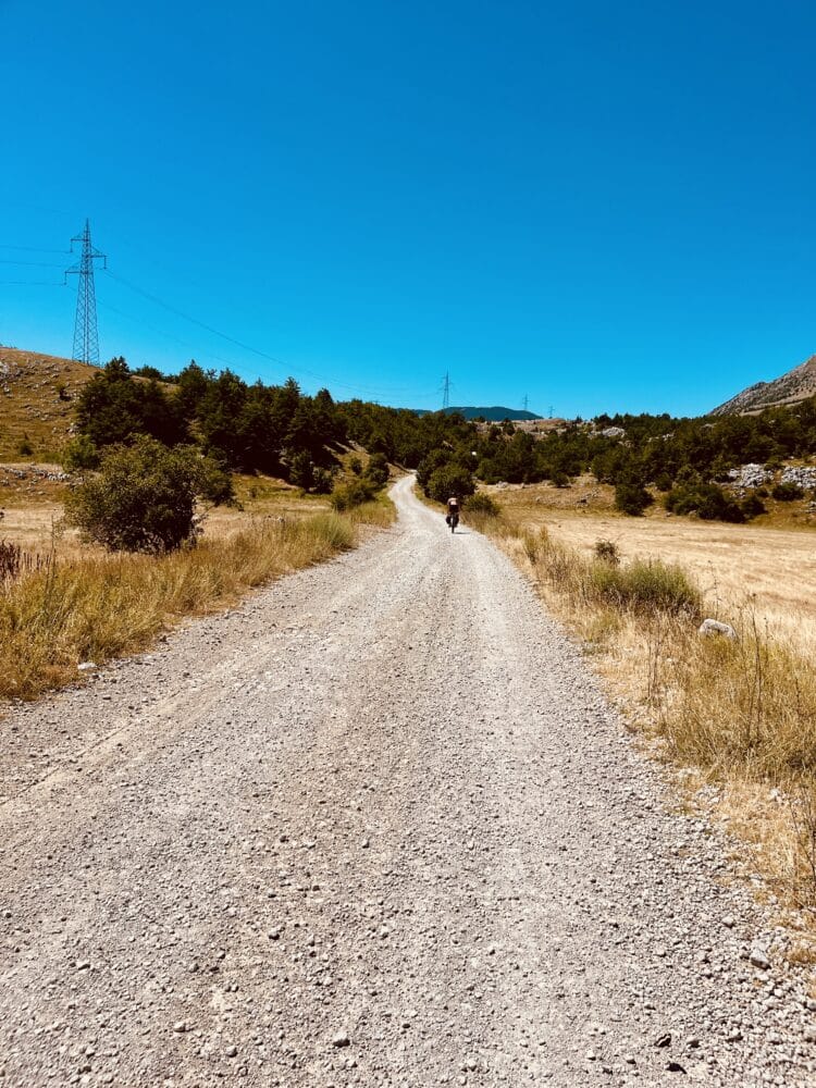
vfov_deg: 67.3
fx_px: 817
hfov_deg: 53.1
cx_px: 408
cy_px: 544
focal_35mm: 26
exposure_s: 1/6173
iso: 50
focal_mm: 5.1
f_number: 1.6
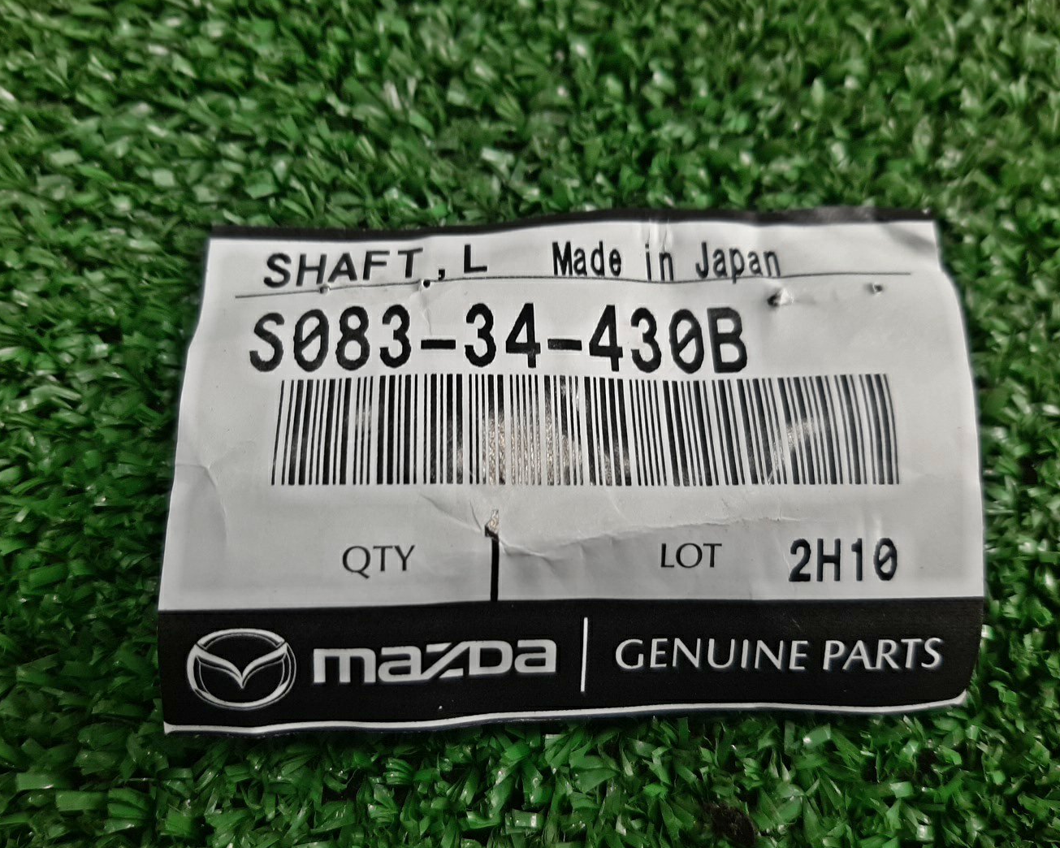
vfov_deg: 51.5
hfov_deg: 62.2
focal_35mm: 28
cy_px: 423
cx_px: 502
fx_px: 878
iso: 46
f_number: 1.7
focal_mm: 3.93
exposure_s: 1/50
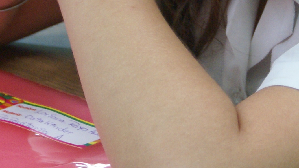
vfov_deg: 3.5
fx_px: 2736
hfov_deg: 6.2
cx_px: 241
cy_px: -95
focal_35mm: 345
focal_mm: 60
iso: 400
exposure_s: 1/30
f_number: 5.6
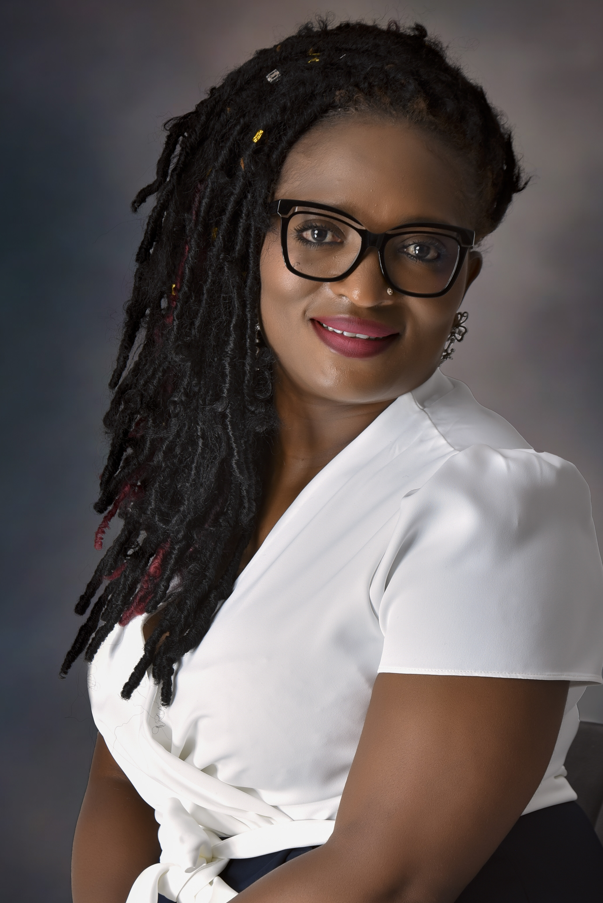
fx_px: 5321
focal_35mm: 212
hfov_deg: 6.5
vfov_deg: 9.7
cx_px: 301
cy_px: 554
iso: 100
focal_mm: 145
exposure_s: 1/200
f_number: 8
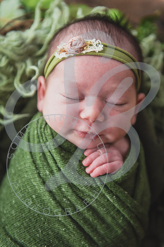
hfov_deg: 19.5
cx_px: 82
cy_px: 124
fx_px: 478
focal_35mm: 70
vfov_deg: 28.8
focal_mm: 70
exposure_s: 1/125
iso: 200
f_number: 2.8
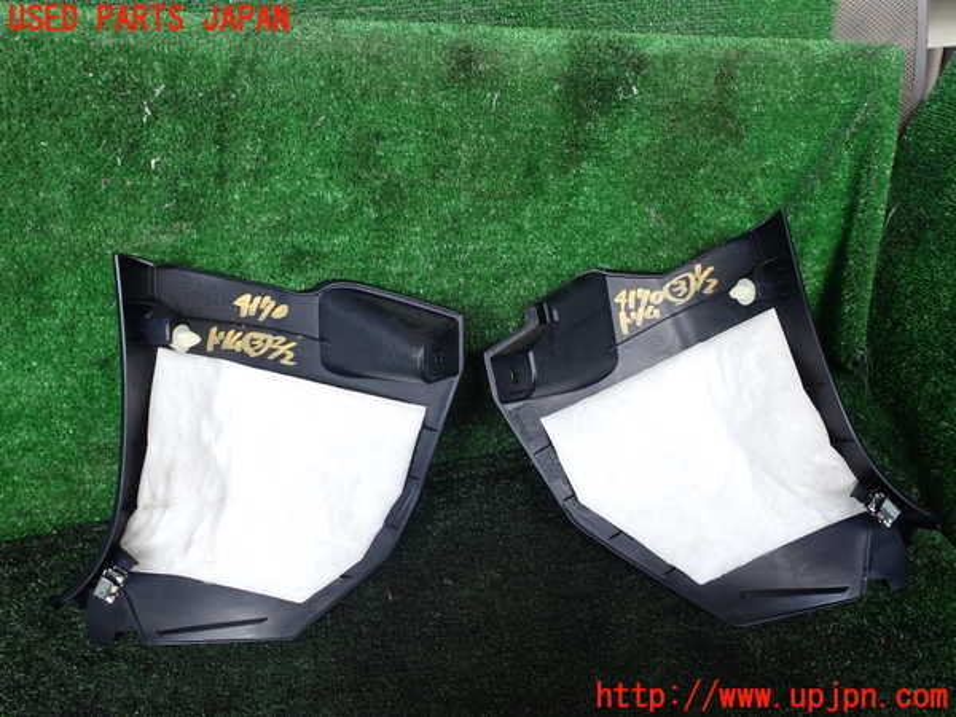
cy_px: 358
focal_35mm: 30
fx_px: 829
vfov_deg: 46.8
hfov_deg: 60.0
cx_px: 478
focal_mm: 5.4
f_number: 3.2
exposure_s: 1/80
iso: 100
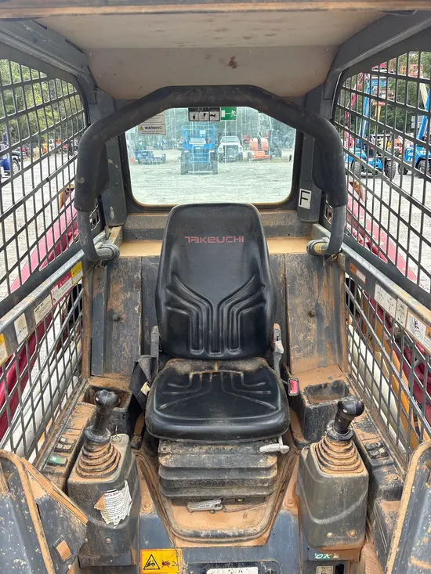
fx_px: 432
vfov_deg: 67.3
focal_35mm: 26
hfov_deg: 53.1
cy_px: 287
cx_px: 216
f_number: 1.6
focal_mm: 5.96
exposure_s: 1/121
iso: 40
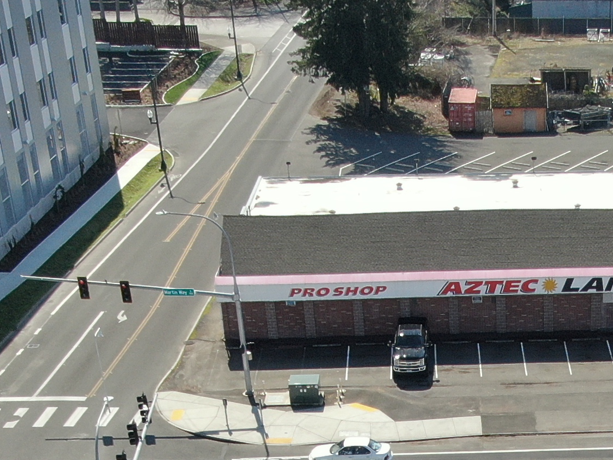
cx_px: 548
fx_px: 1505
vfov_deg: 15.5
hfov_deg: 22.5
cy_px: 763
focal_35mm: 85
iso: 100
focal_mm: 4.39
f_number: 2.8
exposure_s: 1/240
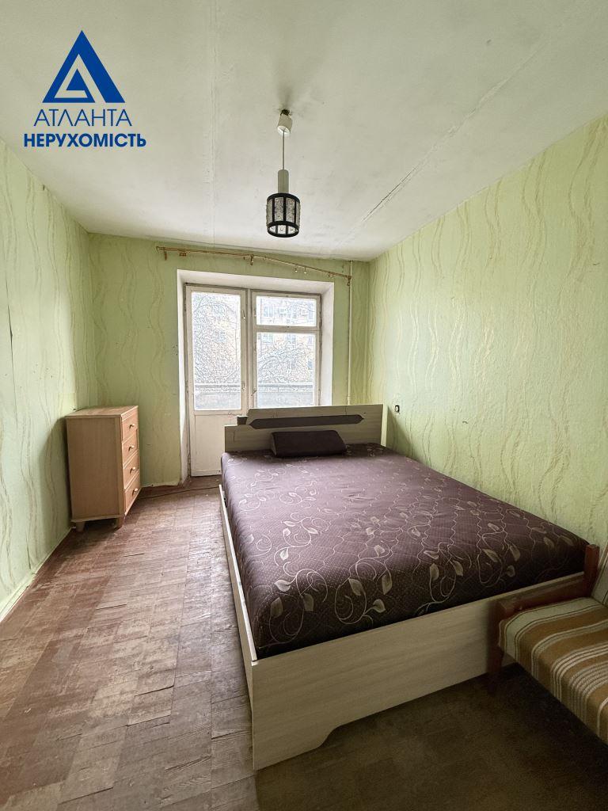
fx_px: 328
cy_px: 406
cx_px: 304
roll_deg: -1.4
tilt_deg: -6.8
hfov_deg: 85.7
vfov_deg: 102.1
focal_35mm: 14
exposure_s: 1/60
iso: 400
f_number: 2.2
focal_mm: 2.22
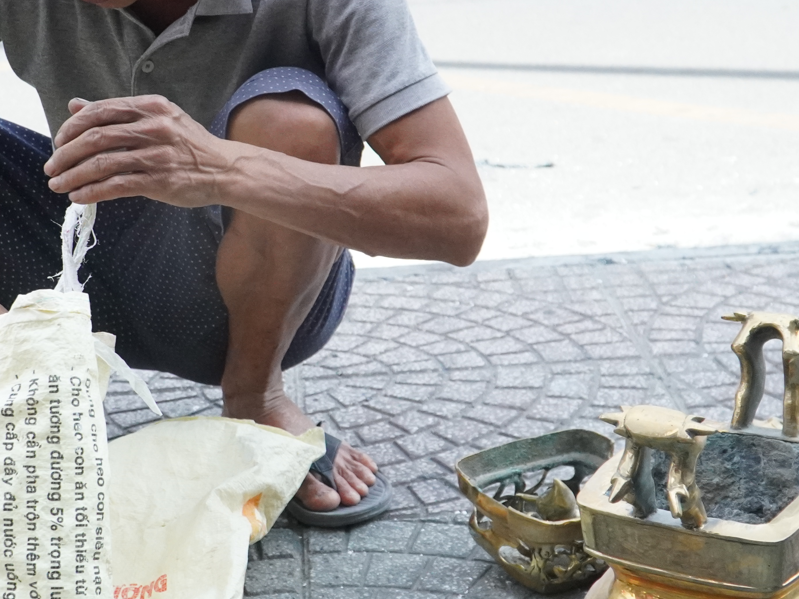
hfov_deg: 26.8
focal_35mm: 72
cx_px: 243
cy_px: 185
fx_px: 1663
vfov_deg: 20.3
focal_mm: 23
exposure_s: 1/4000
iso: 2500
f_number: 4.5
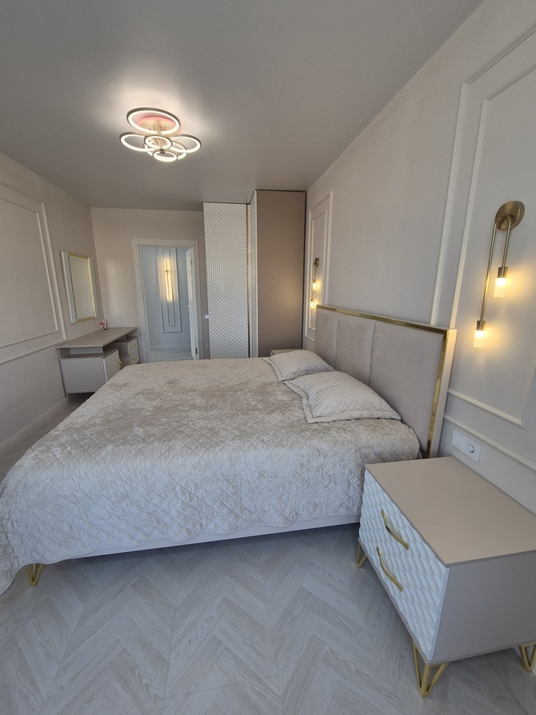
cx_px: 268
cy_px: 358
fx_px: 268
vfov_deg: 106.2
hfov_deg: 89.9
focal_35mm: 13
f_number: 2.2
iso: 50
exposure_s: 1/50
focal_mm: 2.2
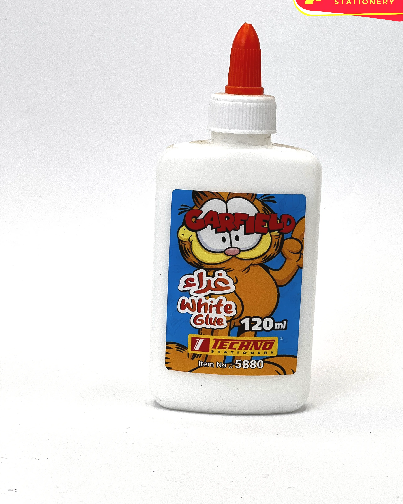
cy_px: 231
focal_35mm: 93
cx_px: 232
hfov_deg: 16.5
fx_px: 1386
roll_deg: -1.0
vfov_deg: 20.6
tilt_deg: -5.1
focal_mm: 9
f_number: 2.8
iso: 32
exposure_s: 1/326
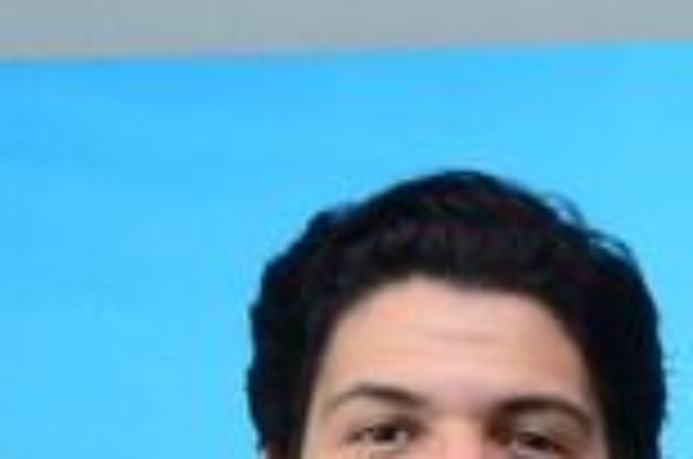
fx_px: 4341
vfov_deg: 5.7
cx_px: 1271
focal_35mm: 226
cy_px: 1294
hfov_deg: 8.7
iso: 500
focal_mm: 26
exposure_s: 1/250
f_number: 5
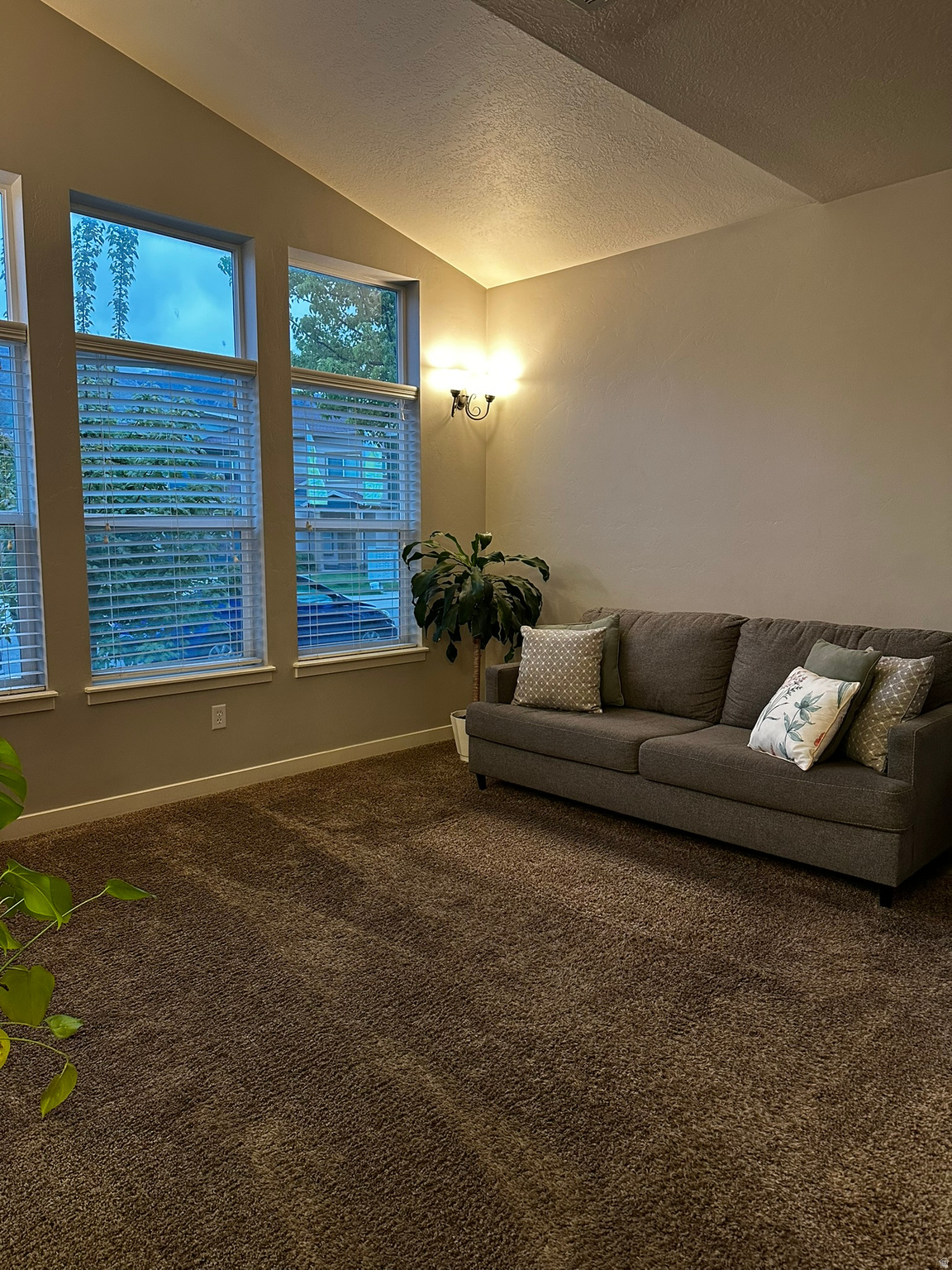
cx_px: 476
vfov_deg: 71.6
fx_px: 880
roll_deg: -1.2
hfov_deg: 56.8
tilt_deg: -6.3
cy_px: 635
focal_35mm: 24
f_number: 1.78
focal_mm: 6.86
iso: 320
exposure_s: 1/60
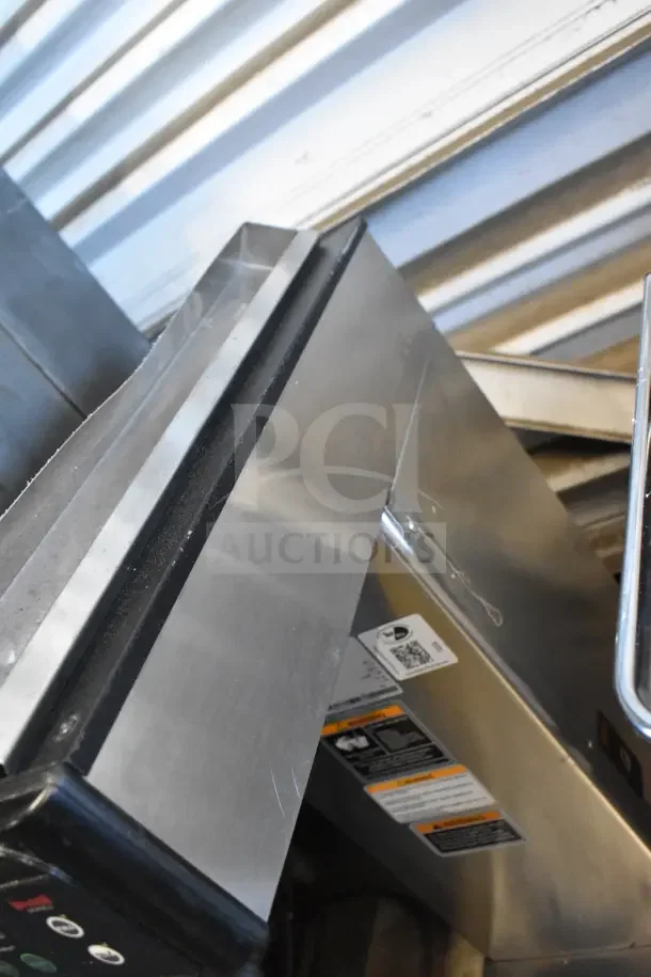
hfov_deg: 41.7
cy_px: 488
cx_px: 326
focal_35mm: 32
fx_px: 854
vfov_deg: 59.5
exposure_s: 1/100
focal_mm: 21
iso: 6400
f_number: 5
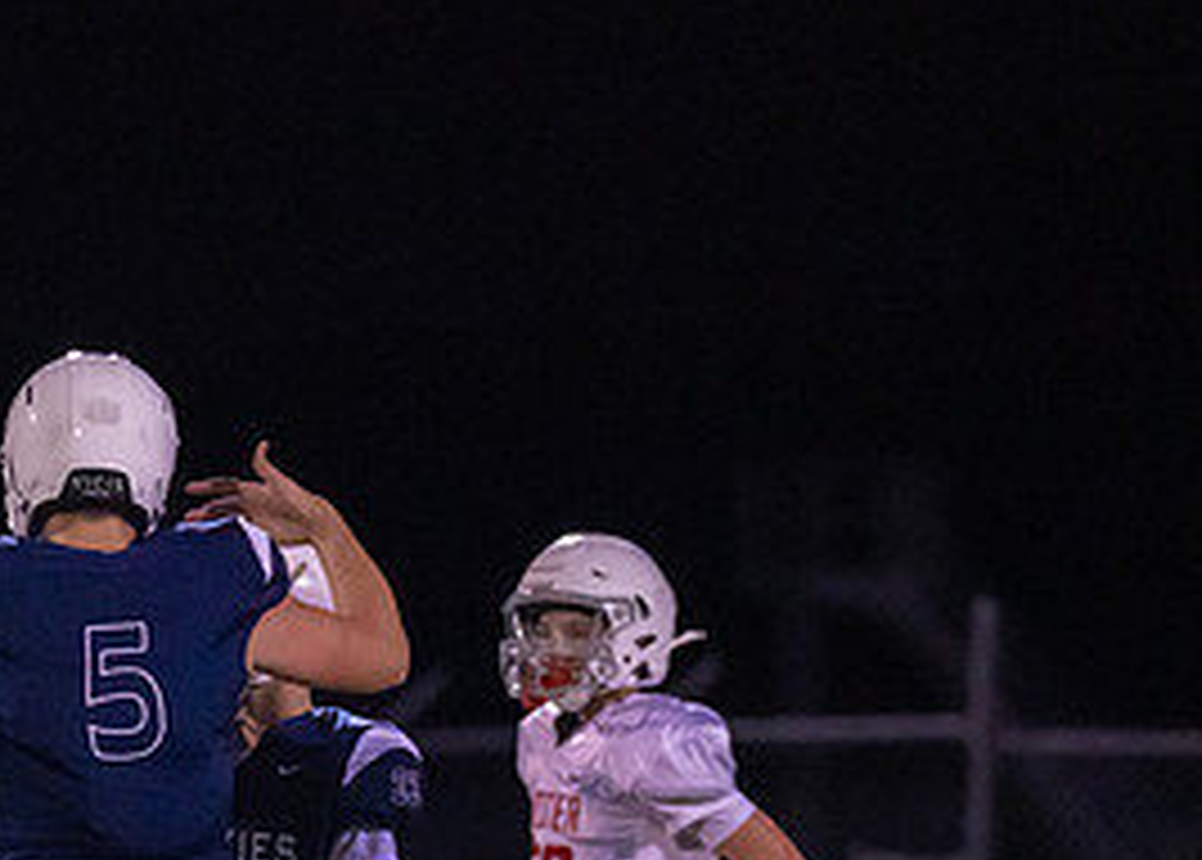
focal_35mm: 631
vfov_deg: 2.3
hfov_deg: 3.2
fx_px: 21552
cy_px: 939
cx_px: 102
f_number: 2.8
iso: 6400
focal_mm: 200
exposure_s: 1/1250
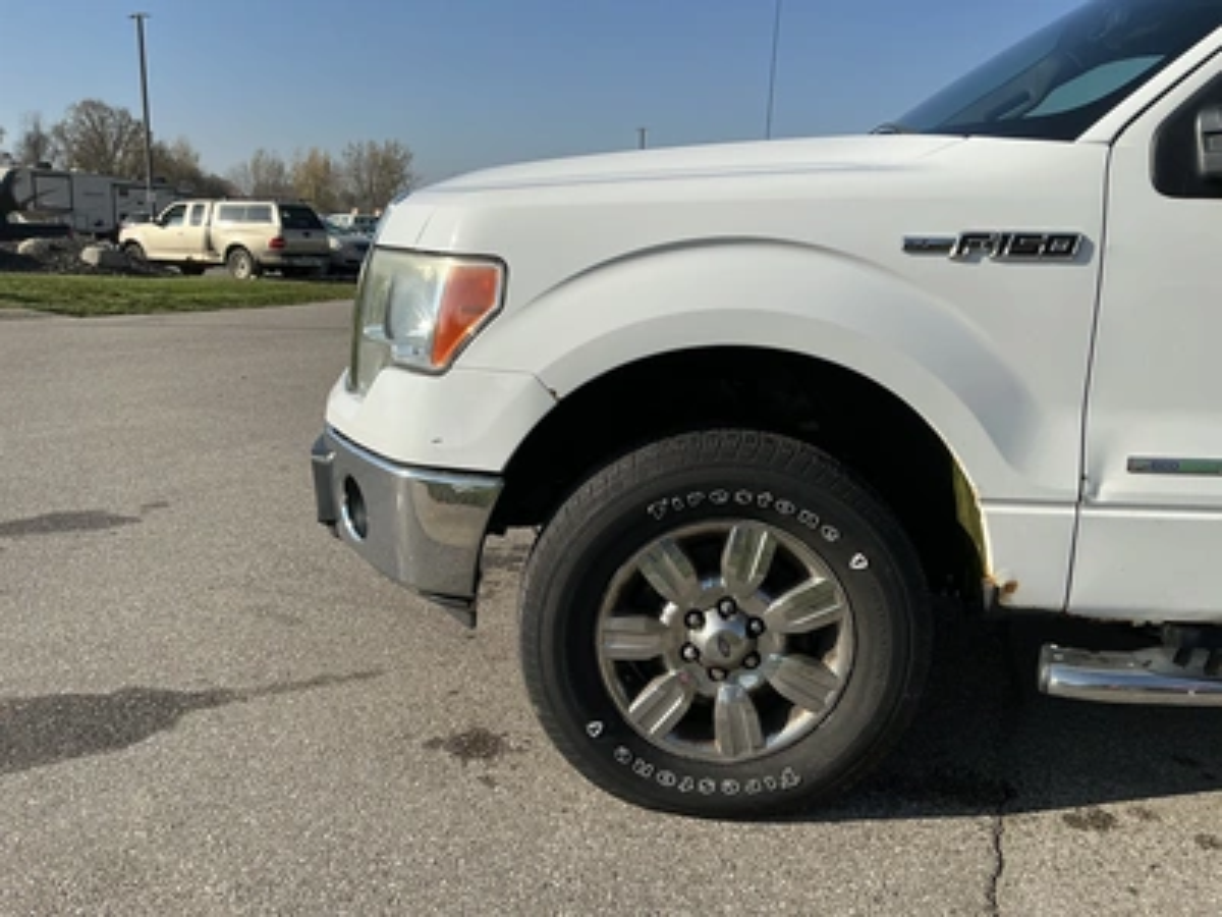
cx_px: 611
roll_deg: -1.5
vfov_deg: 49.7
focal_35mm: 28
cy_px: 458
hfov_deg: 63.4
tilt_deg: -10.9
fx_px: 988
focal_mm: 3
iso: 25
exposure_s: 1/2427
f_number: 1.8
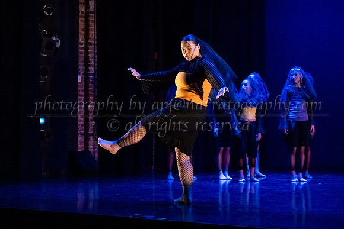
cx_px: 141
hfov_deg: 25.5
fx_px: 758
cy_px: 106
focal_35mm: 79
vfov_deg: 17.2
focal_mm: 66
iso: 4000
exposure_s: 1/250
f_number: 2.8
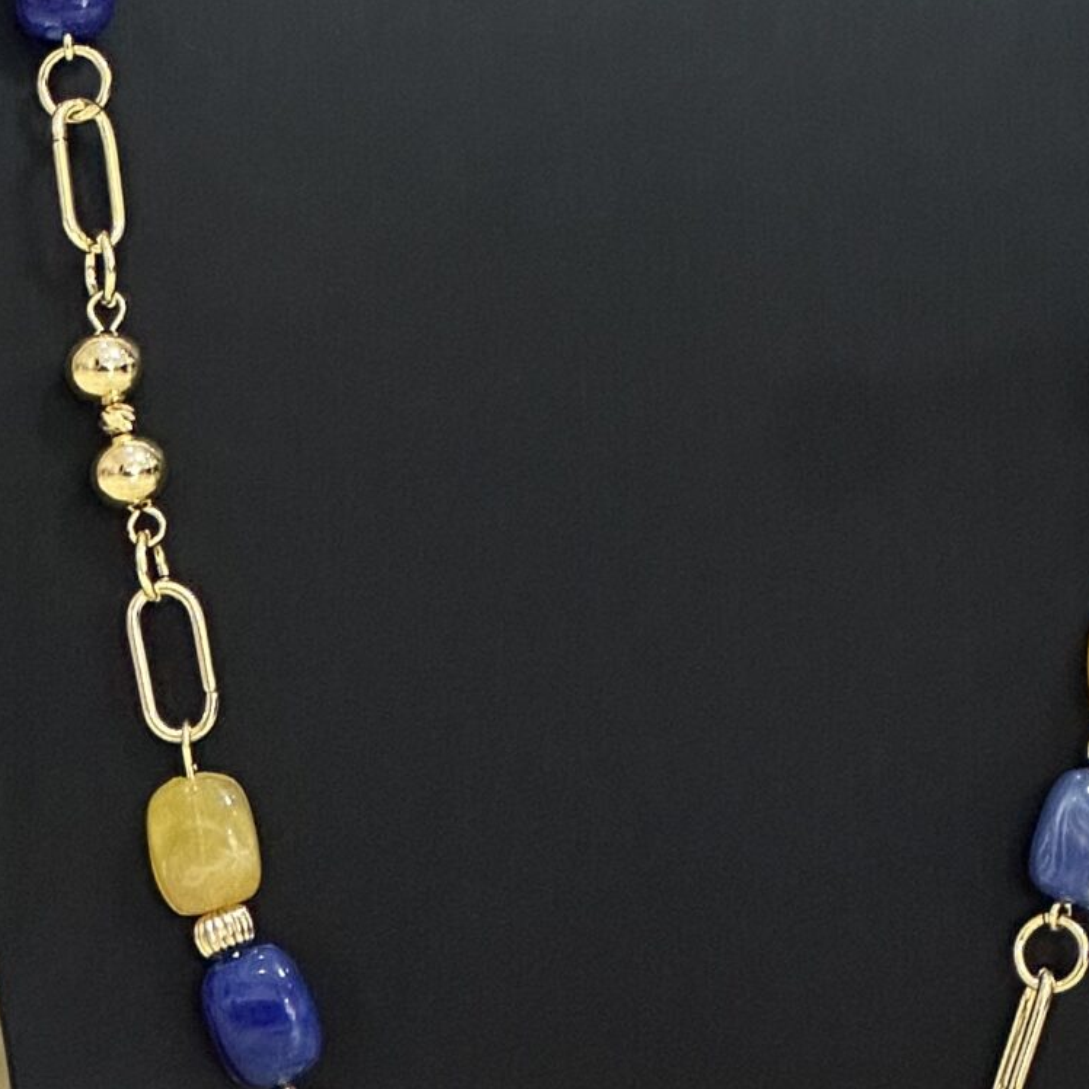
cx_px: 808
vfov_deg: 7.5
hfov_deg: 7.5
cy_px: -167
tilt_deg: +0.6
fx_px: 8293
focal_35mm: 233
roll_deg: -1.3
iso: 400
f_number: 2.8
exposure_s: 1/60
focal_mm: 9
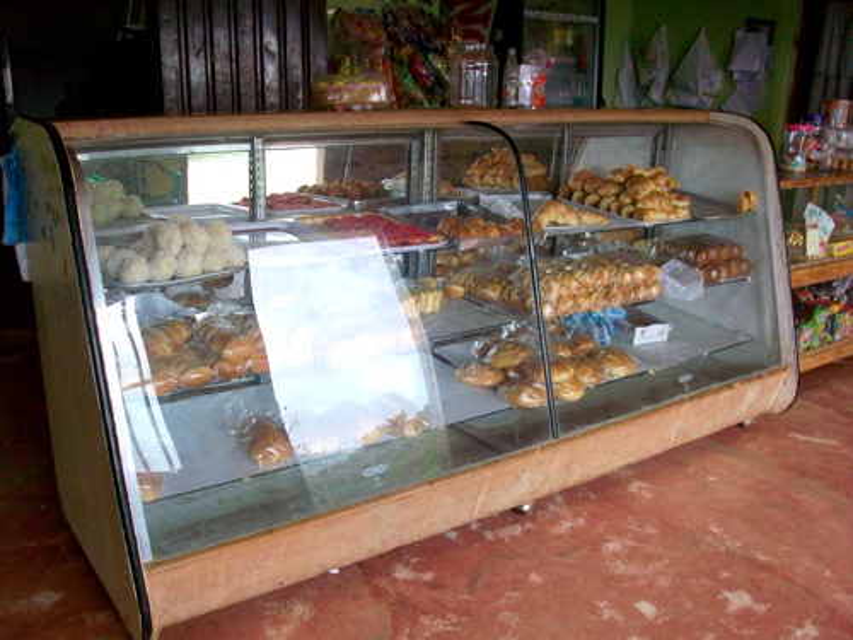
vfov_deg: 44.2
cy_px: 320
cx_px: 426
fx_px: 789
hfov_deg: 56.8
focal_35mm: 32
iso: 120
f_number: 2.8
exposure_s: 1/100
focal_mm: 5.7
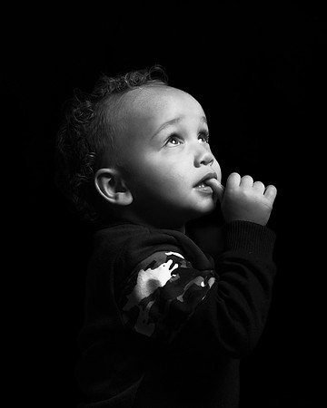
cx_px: 175
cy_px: 168
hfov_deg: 13.5
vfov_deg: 16.8
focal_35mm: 114
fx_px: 1380
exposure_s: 1/250
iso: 100
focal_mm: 65
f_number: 10
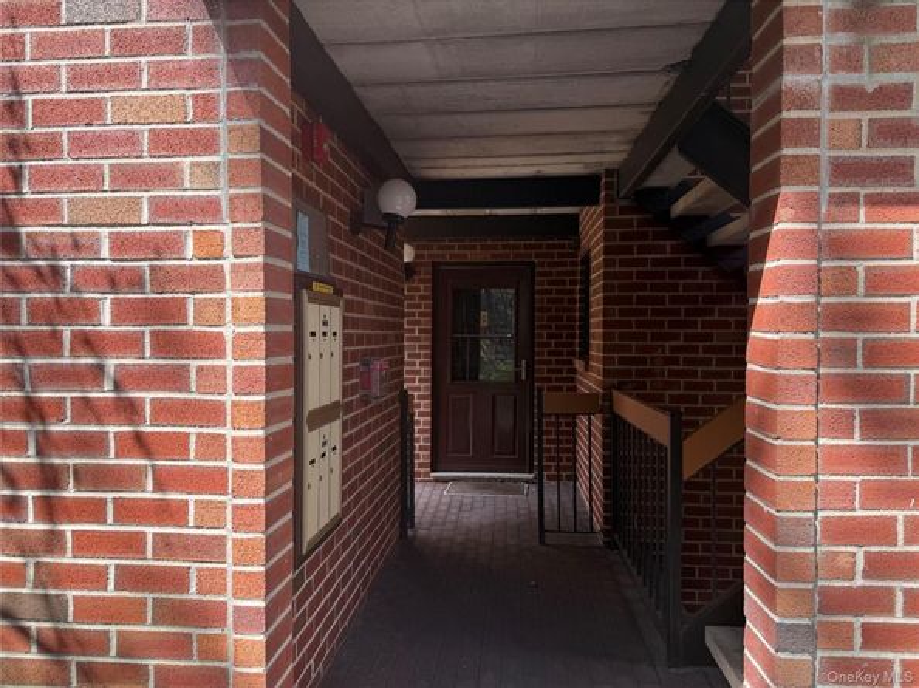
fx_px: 637
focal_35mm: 24
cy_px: 344
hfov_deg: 71.6
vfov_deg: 56.8
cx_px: 460
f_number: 1.78
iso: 80
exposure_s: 1/617
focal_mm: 6.76
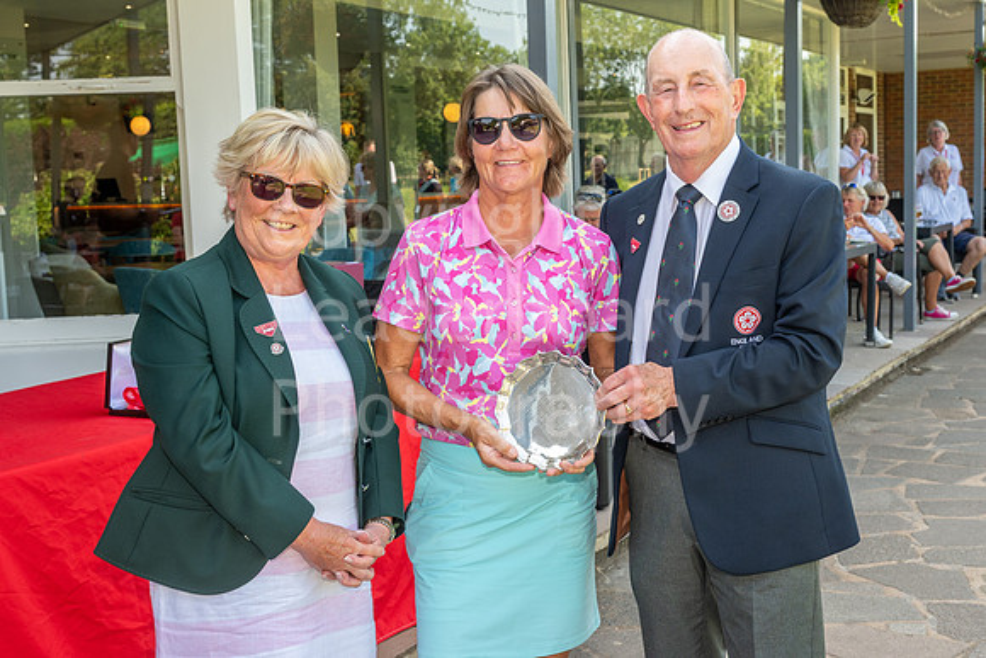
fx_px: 1231
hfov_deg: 43.6
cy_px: 287
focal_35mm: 45
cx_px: 534
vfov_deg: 29.9
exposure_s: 1/200
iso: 400
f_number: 7.1
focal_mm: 37
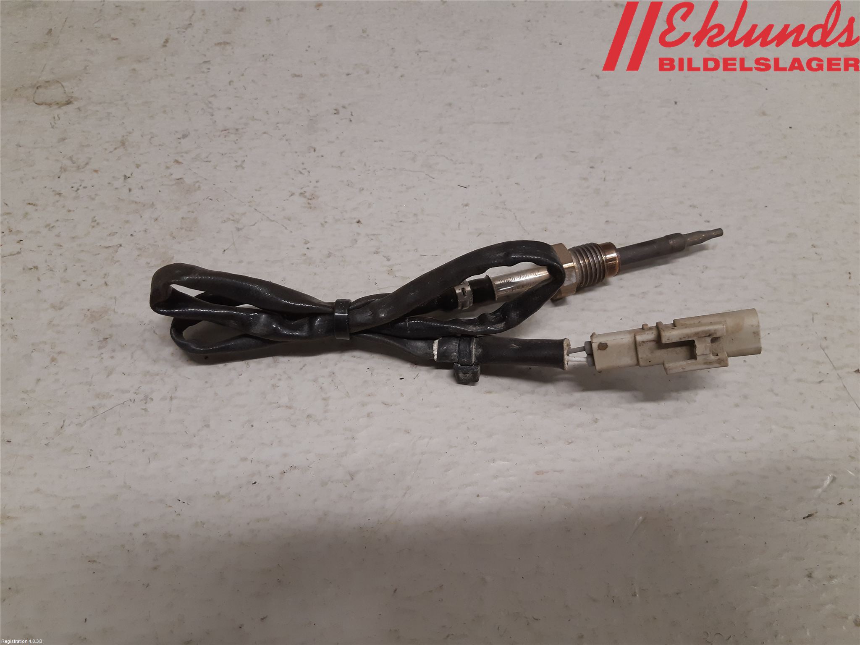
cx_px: 430
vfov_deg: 53.1
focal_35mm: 26
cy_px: 322
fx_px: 646
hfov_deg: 67.3
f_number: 1.7
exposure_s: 1/50
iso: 125
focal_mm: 3.93
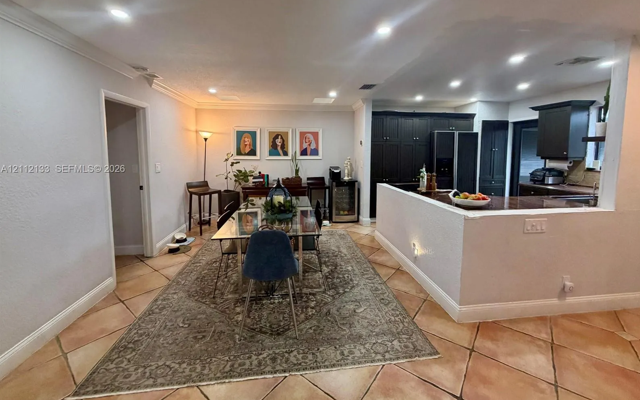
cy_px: 169
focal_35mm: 15
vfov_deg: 74.3
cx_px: 323
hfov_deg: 101.5
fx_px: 262
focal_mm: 2.22
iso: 250
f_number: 2.2
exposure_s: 1/60
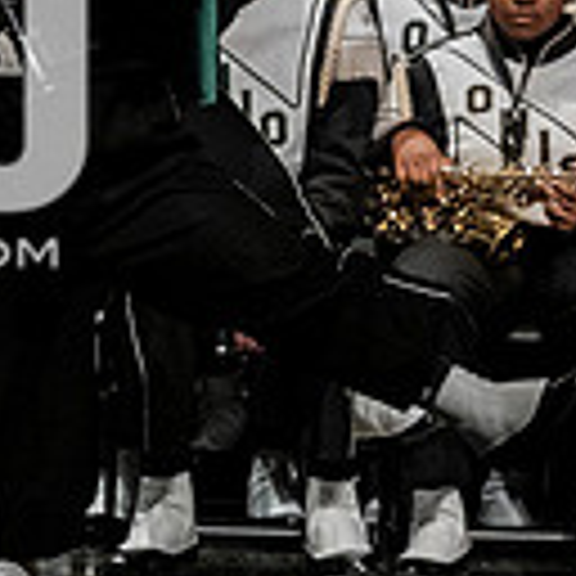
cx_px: -252
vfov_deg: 2.2
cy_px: 90
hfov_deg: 2.2
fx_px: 15211
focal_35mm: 808
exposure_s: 1/500
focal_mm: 140
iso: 4000
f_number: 4
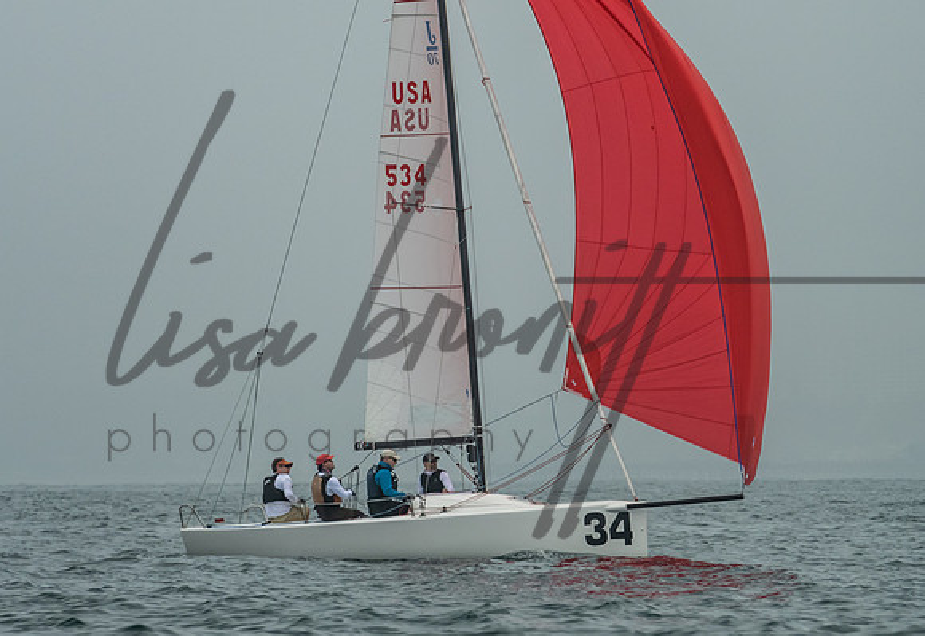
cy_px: 253
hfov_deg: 6.3
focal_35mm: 326
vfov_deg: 4.3
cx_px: 450
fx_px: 8471
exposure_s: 1/1600
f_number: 9
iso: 800
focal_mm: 200
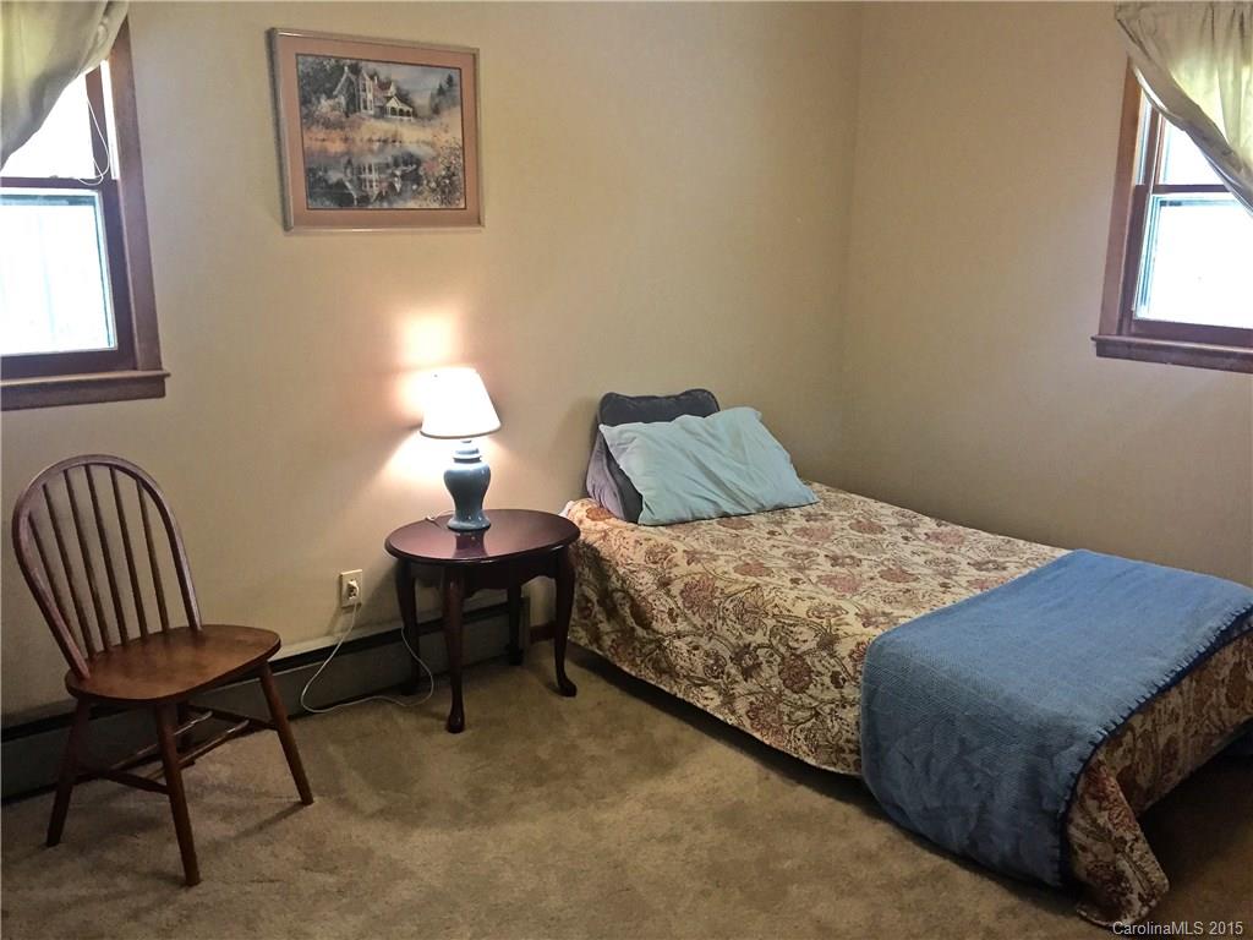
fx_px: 1050
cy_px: 470
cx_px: 626
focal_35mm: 29
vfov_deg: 48.2
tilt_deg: -12.9
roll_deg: -0.8
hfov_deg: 61.7
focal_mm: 4.15
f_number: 2.2
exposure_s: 1/30
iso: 125
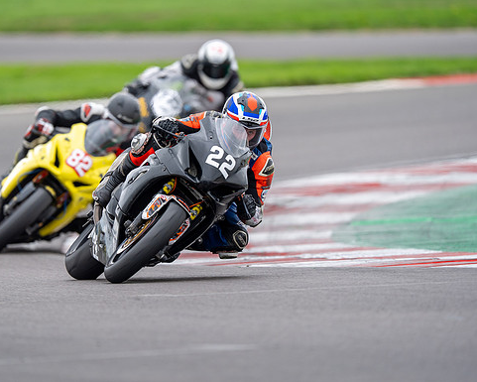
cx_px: 196
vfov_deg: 2.3
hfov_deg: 2.8
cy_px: 191
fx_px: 9602
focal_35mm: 680
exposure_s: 1/500
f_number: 4.5
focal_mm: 600
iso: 400
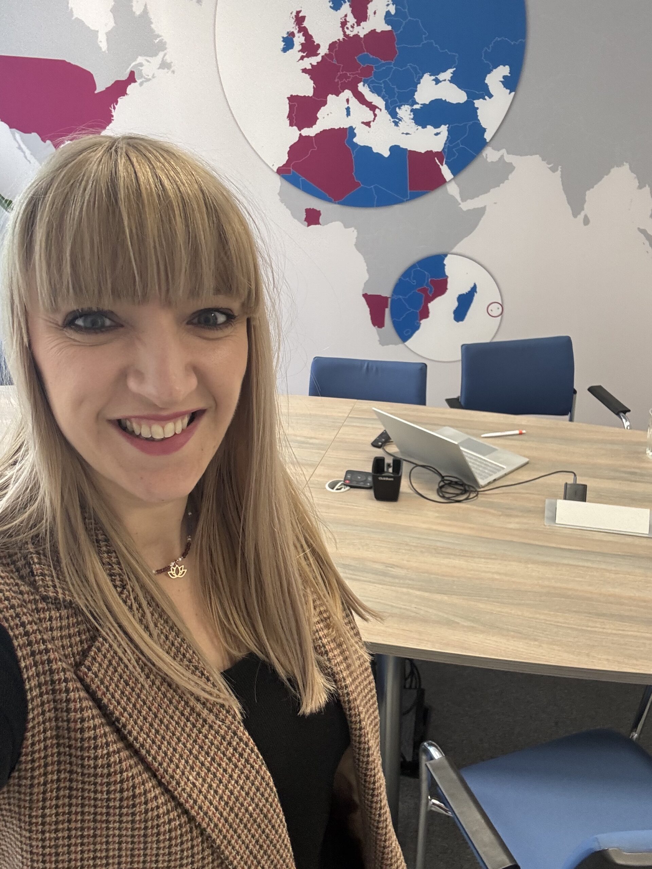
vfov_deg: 60.0
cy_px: 434
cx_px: 326
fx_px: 753
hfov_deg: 46.8
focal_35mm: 30
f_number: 1.9
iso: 160
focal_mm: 2.69
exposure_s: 1/50
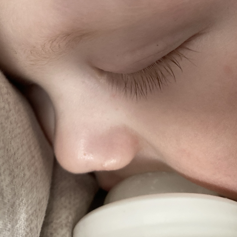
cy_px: 68
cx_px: 65
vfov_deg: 36.9
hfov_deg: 36.8
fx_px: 349
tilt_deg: -48.5
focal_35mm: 45
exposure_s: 1/35
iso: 640
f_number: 1.8
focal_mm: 4.25
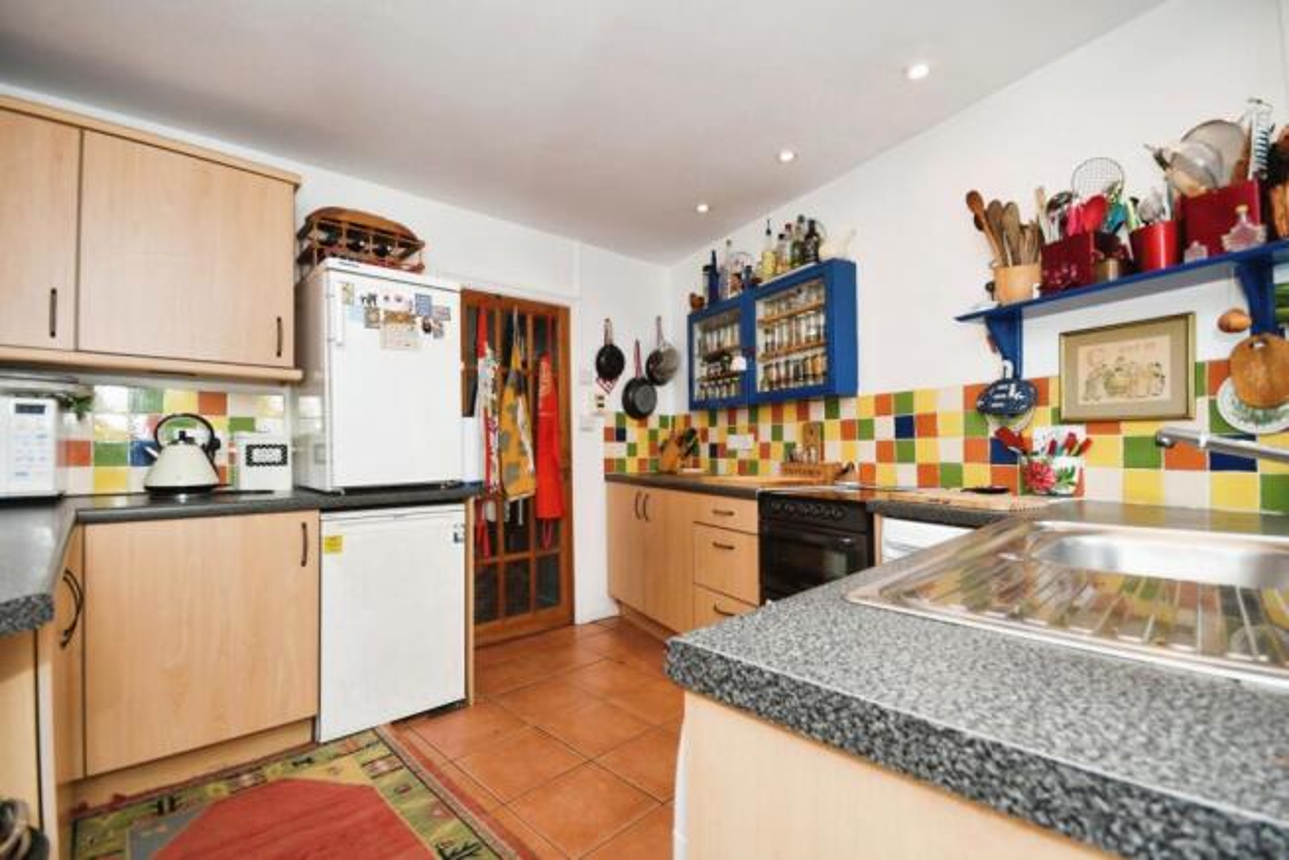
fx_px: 537
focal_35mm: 15
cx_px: 644
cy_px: 430
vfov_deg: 77.4
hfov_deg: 100.4
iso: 400
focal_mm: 10
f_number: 8
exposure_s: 1/60
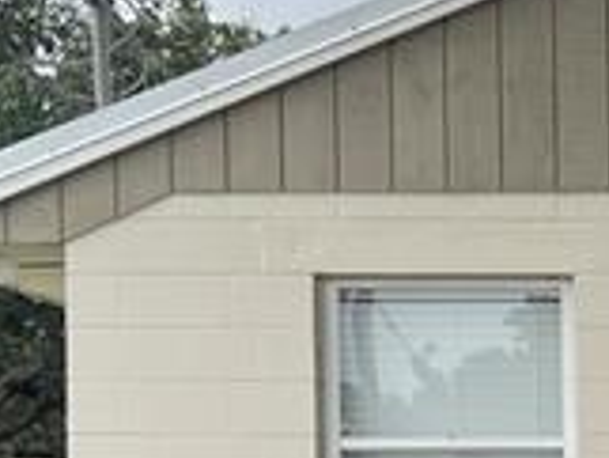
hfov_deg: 11.2
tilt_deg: -0.4
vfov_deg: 8.9
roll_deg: -0.1
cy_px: 579
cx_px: 1048
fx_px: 2905
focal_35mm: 165
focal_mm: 5.7
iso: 50
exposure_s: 1/780
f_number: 1.5
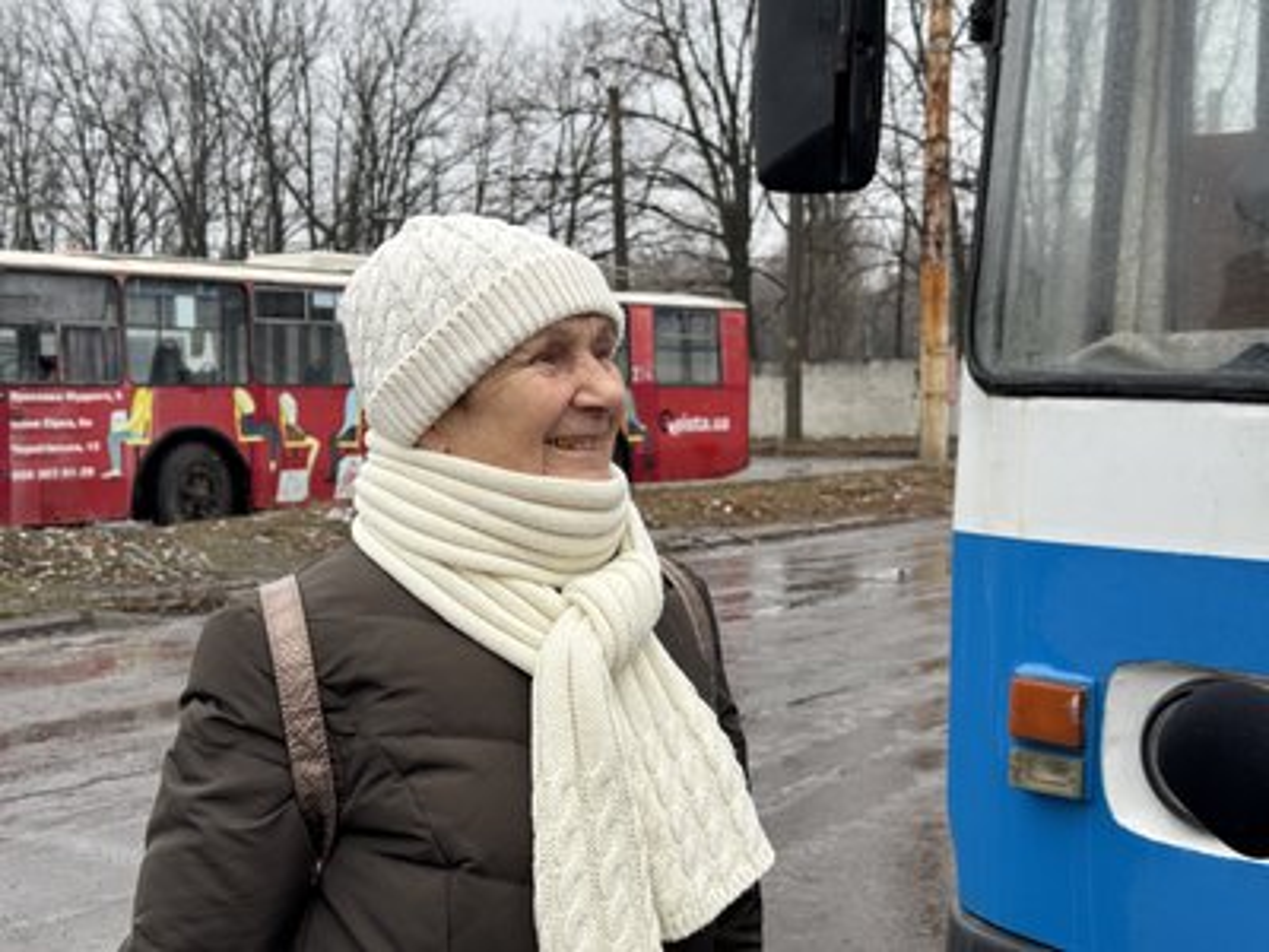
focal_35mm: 48
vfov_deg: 30.3
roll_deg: +0.9
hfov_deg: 39.7
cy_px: 476
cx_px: 634
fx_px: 1760
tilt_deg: -2.8
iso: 64
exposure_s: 1/417
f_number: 1.78
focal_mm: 6.76
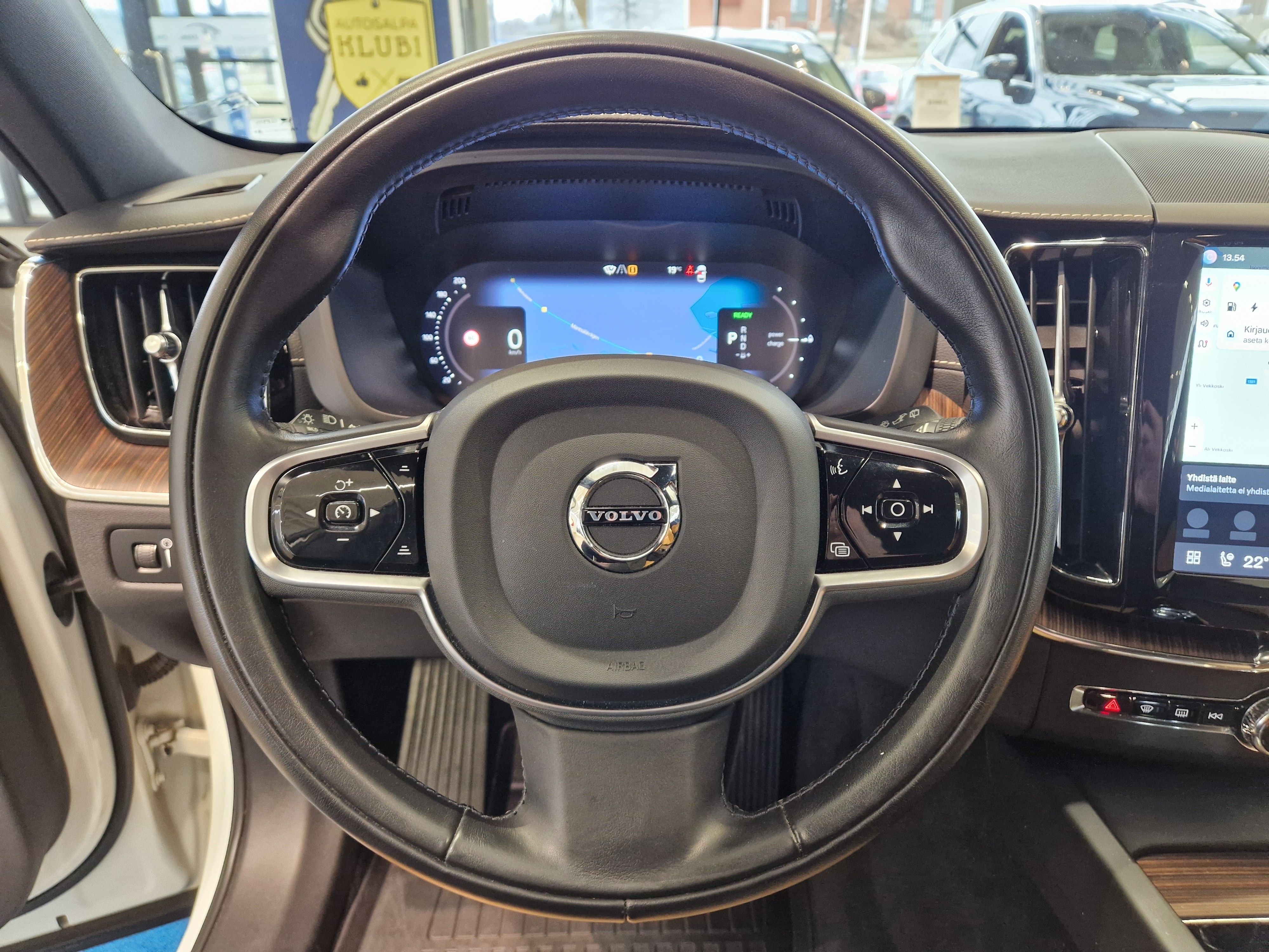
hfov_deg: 73.9
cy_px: 476
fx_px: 843
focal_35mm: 23
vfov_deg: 58.9
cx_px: 634
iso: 400
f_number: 1.8
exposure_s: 1/100
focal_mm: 5.4
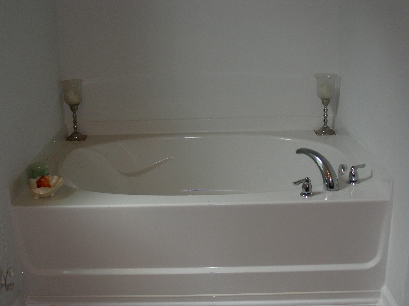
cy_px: 153
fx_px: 567
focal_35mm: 48
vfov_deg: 30.3
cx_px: 204
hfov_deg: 39.7
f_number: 3.5
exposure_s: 1/30
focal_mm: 8
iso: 50
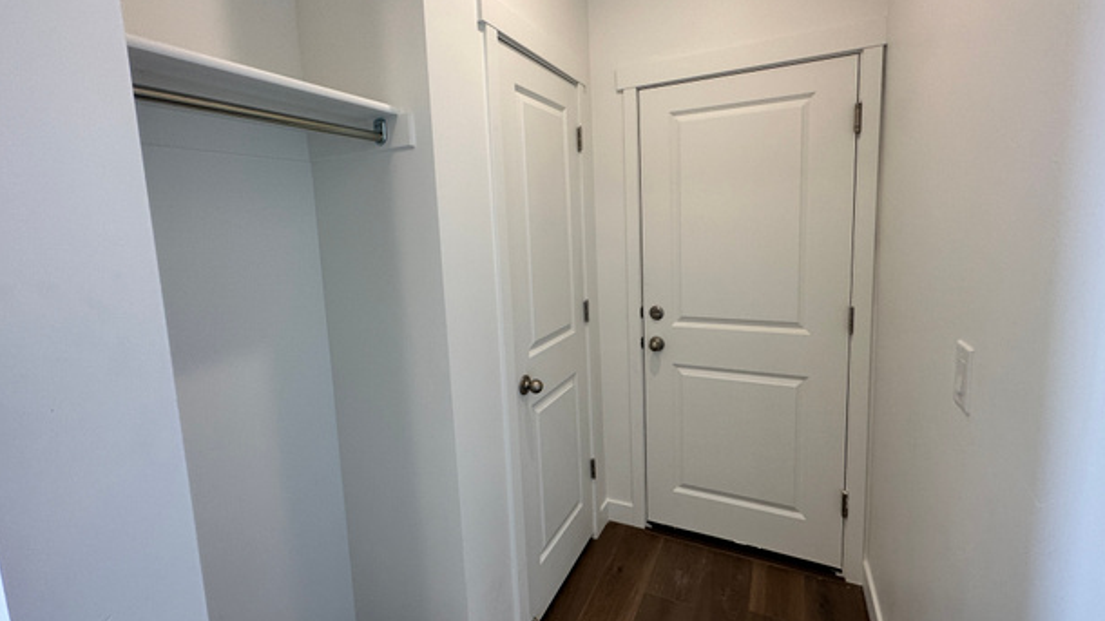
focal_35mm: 16
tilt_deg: -6.8
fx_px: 469
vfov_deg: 66.9
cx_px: 562
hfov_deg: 99.4
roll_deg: +2.0
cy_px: 279
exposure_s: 1/120
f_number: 2.2
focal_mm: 2.22
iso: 100
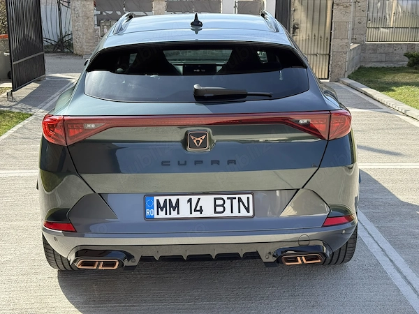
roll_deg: -0.5
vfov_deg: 30.3
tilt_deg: -14.1
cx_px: 210
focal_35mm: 48
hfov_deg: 39.7
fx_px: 581
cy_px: 157
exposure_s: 1/1543
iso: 100
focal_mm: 6.76
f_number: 1.78
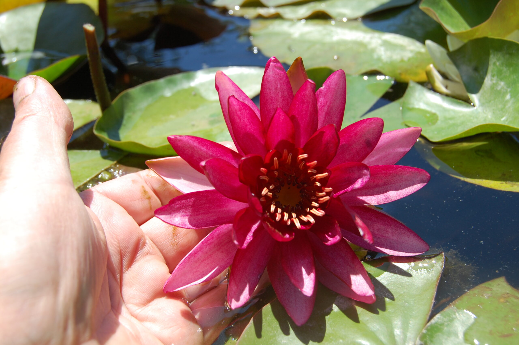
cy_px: 172
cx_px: 260
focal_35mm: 51
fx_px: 735
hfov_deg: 38.9
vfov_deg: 26.4
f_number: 8
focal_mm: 34
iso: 200
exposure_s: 1/250
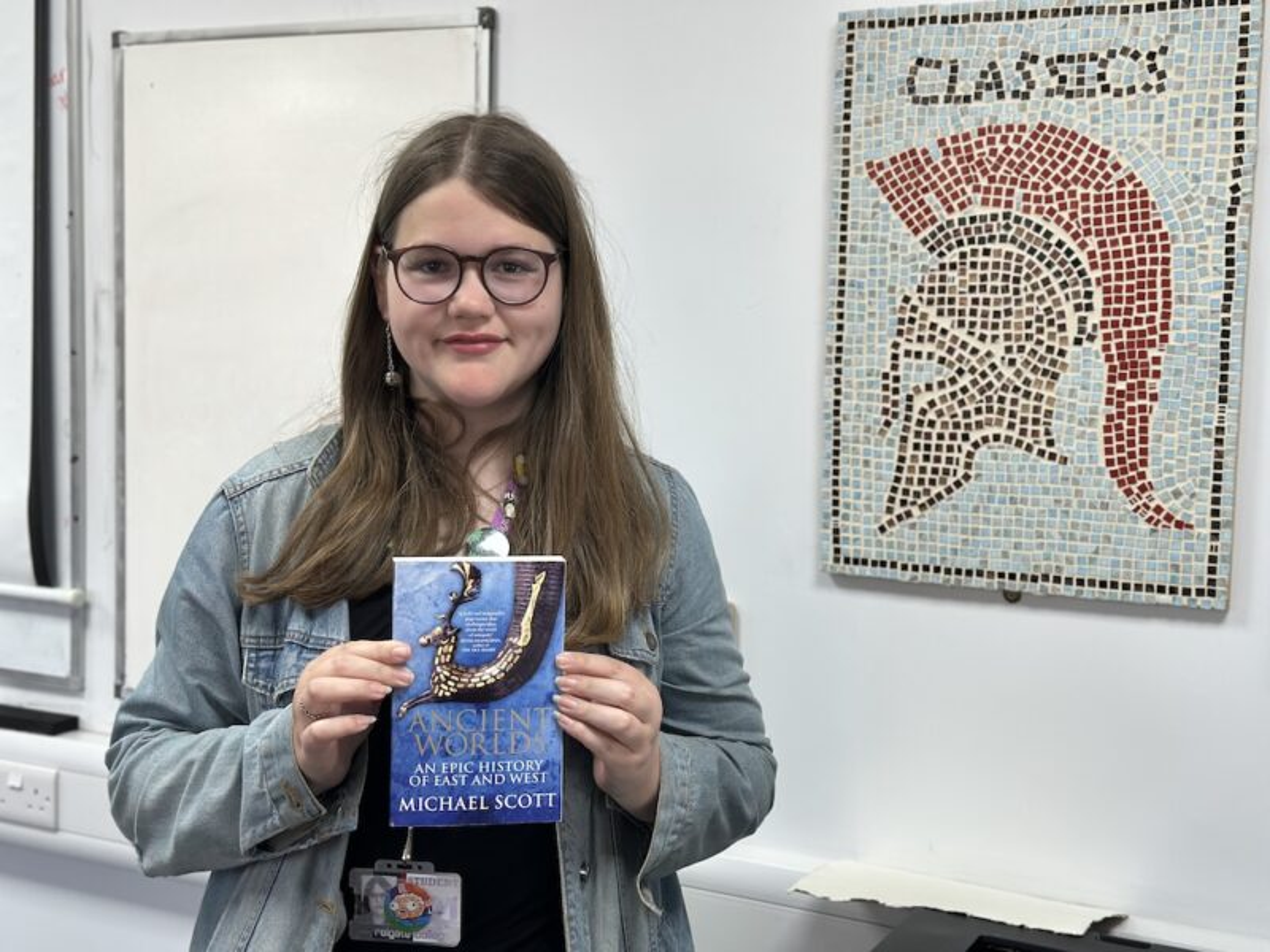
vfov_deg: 30.3
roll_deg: -2.0
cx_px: 635
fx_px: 1761
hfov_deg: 39.7
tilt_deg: -5.0
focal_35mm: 48
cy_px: 476
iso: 125
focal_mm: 6.86
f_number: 1.78
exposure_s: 1/100
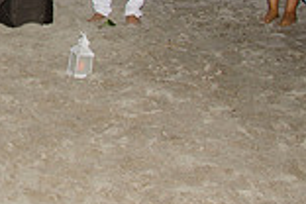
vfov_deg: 12.7
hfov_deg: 18.1
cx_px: -161
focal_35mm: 100
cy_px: -133
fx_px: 850
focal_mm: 18
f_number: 5.6
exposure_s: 1/125
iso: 200
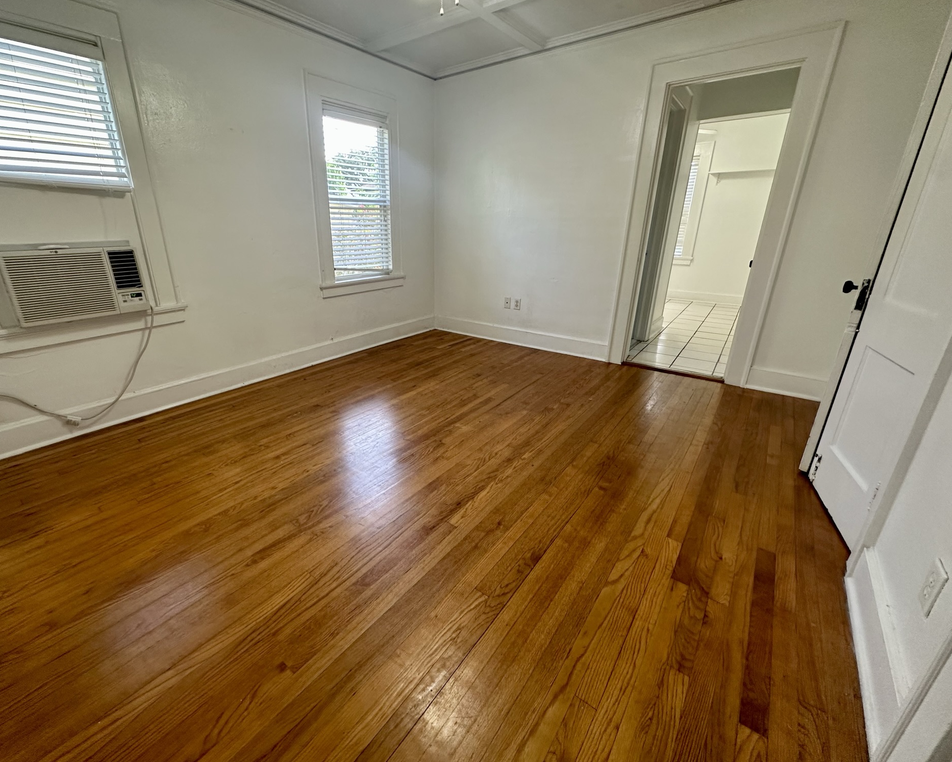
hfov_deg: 96.5
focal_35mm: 15
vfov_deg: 84.0
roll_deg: -0.1
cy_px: 372
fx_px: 423
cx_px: 431
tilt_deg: -18.9
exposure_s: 1/99
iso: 160
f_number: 2.2
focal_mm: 2.22
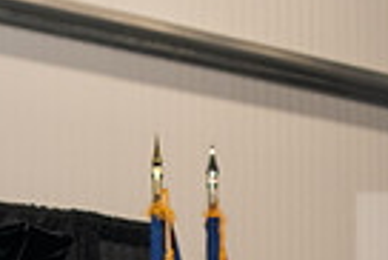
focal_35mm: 298
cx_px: 271
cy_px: 539
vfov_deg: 4.6
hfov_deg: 6.9
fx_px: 3215
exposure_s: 1/200
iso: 1600
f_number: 5.6
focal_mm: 70
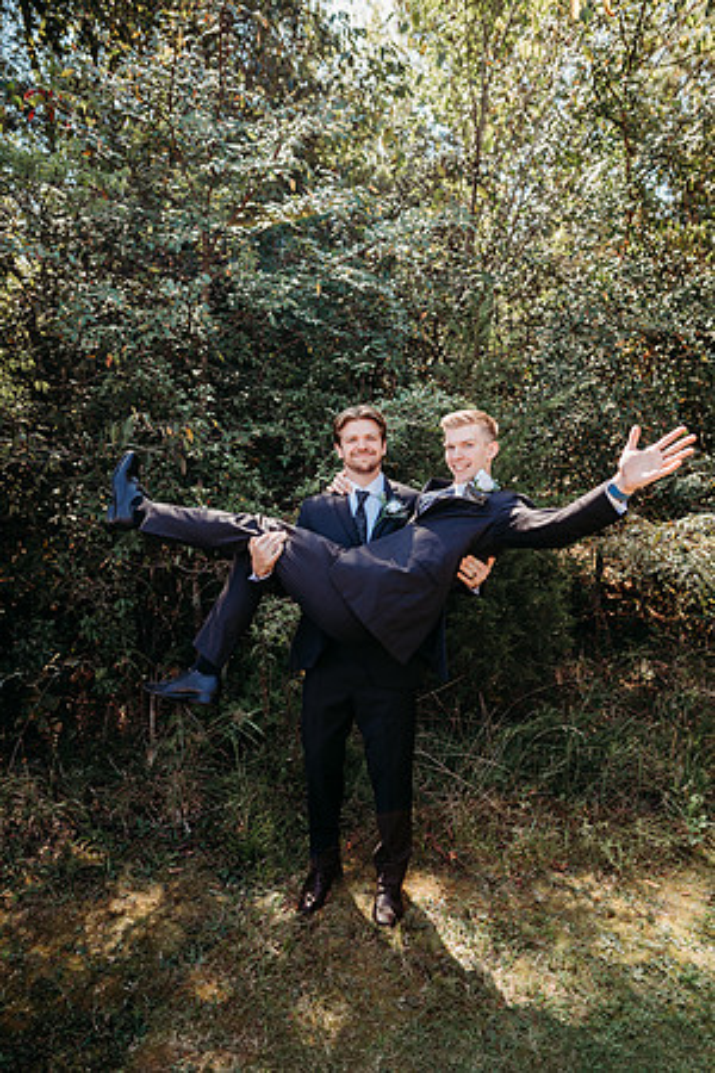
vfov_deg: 73.7
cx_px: 358
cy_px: 536
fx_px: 715
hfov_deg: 53.1
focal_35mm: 24
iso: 125
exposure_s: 1/400
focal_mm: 24
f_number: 2.8
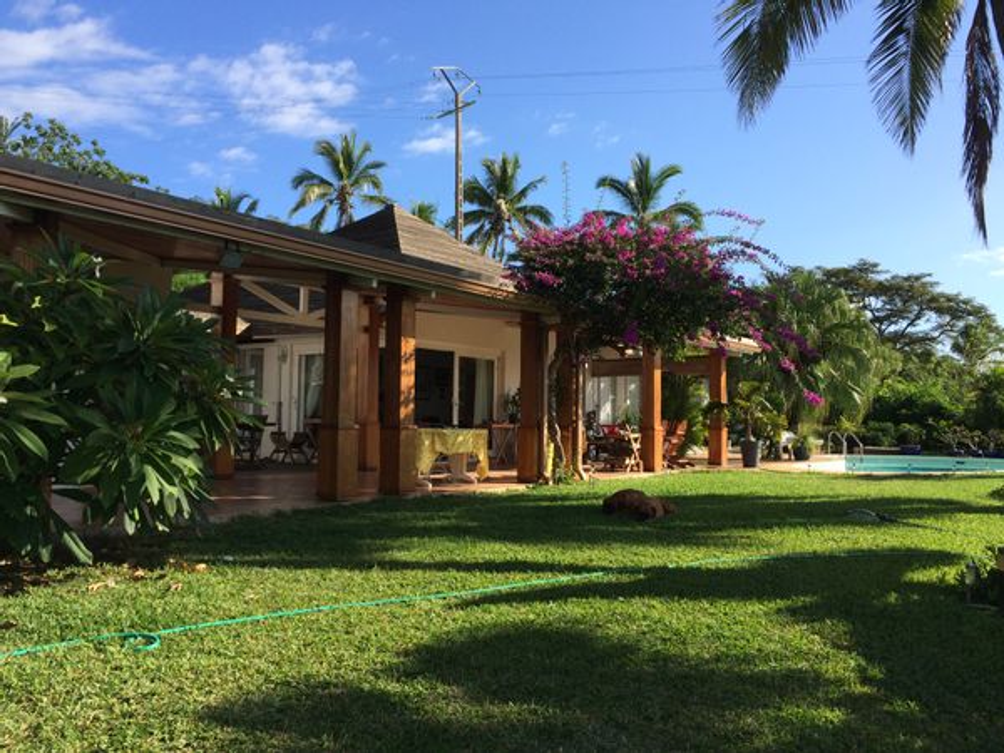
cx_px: 502
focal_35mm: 29
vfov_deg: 48.2
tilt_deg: +3.0
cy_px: 376
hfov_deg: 61.7
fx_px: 841
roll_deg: -2.2
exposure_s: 1/1325
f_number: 2.2
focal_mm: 4.15
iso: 32
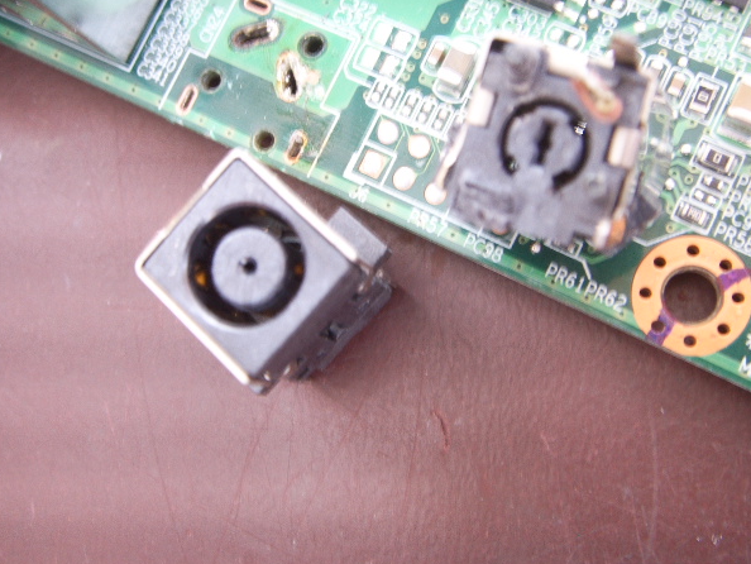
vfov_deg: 34.4
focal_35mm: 42
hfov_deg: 44.8
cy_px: 267
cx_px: 370
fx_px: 912
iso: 63
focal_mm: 6.6
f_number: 3.5
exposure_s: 1/3
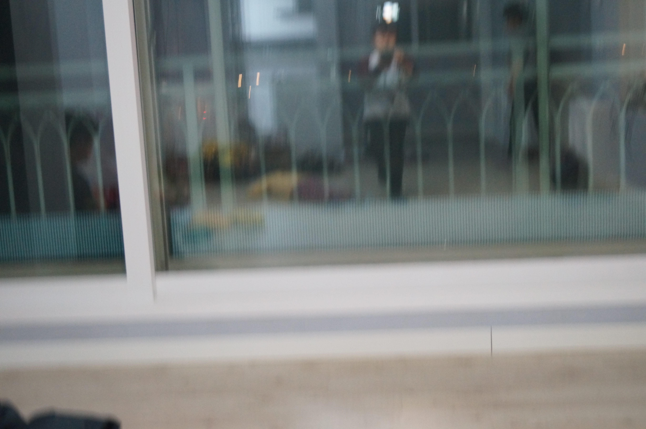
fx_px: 941
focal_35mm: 52
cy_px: 214
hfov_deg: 37.9
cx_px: 323
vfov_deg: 25.7
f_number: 5
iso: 2000
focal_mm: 35
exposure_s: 1/60
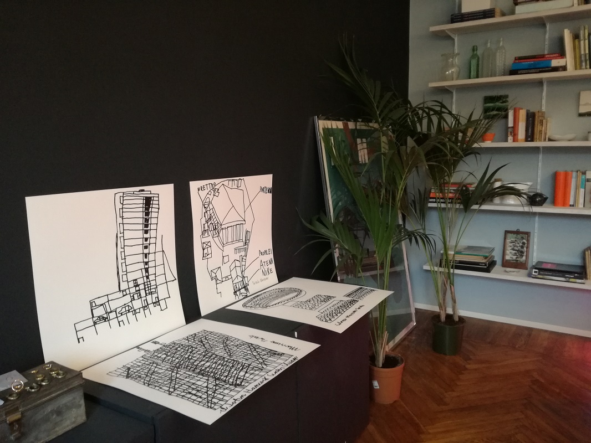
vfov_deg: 51.4
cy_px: 222
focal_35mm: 27
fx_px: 461
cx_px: 296
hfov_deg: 65.3
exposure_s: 1/25
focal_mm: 3.79
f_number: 2
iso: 400
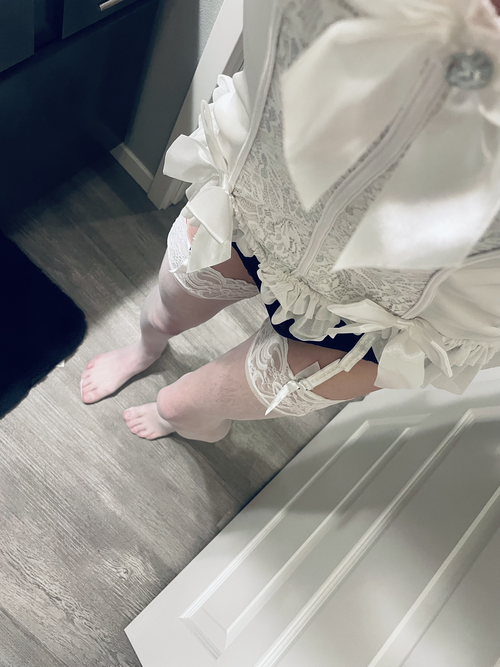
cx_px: 250
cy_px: 334
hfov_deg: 53.1
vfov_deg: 67.3
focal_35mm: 26
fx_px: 501
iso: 400
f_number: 1.6
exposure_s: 1/60
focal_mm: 4.2
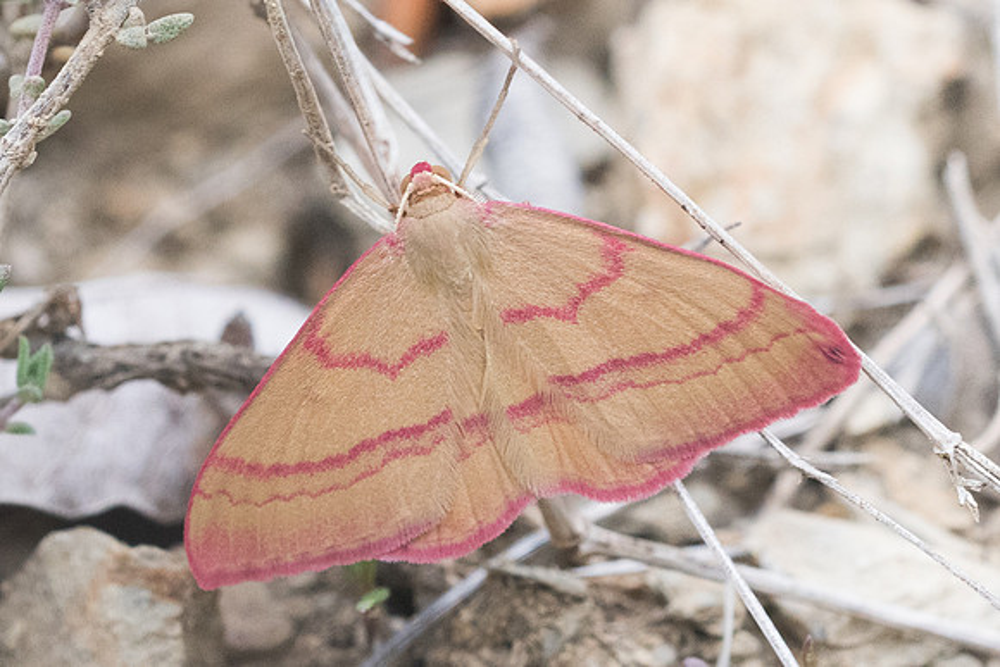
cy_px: 409
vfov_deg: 2.3
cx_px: 528
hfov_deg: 3.4
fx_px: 16657
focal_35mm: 600
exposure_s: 1/640
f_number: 8
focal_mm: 150
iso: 800
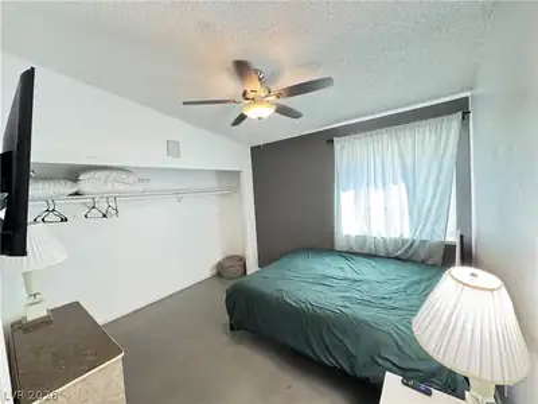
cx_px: 269
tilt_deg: -2.6
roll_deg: +4.2
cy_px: 202
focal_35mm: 14
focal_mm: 2.22
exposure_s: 1/60
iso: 400
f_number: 2.2
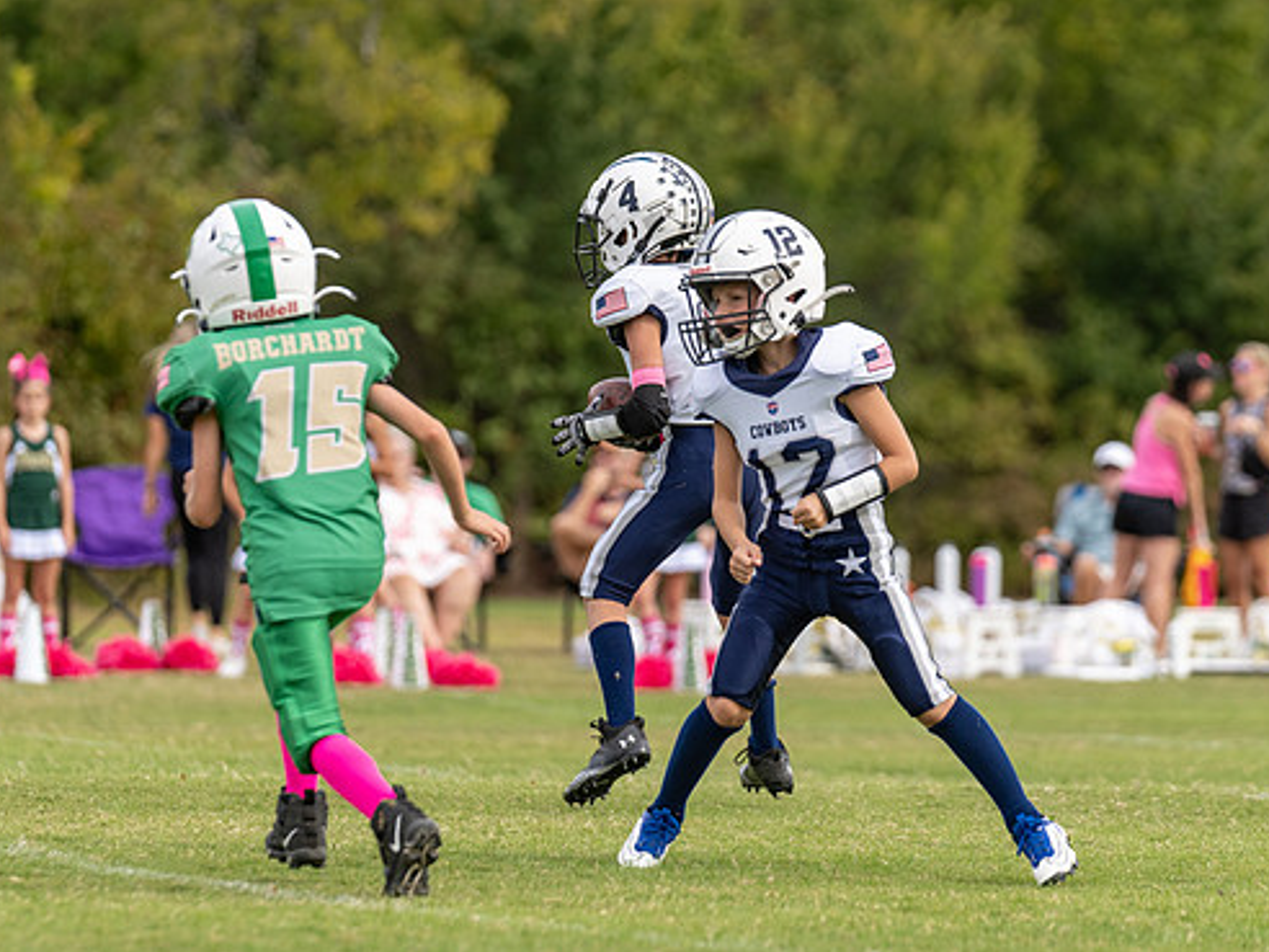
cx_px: 569
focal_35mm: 336
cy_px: 470
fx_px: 12318
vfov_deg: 4.4
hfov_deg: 5.9
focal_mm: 200
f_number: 3.5
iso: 200
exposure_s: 1/1250
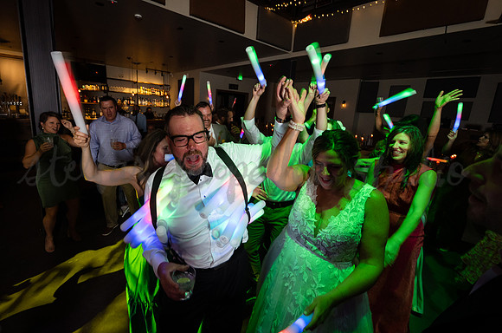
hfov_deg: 98.8
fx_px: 214
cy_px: 150
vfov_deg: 75.5
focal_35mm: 15
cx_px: 227
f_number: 6.3
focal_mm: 14
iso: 3200
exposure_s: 1/60
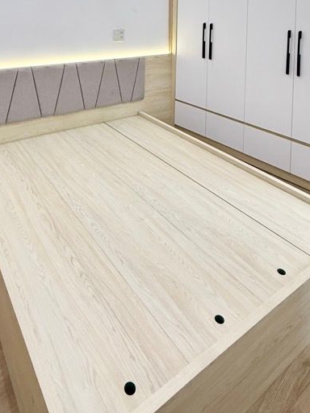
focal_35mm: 28
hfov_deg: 49.5
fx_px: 334
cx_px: 127
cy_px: 11
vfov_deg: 52.2
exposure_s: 1/100
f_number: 2.2
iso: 160
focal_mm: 2.22
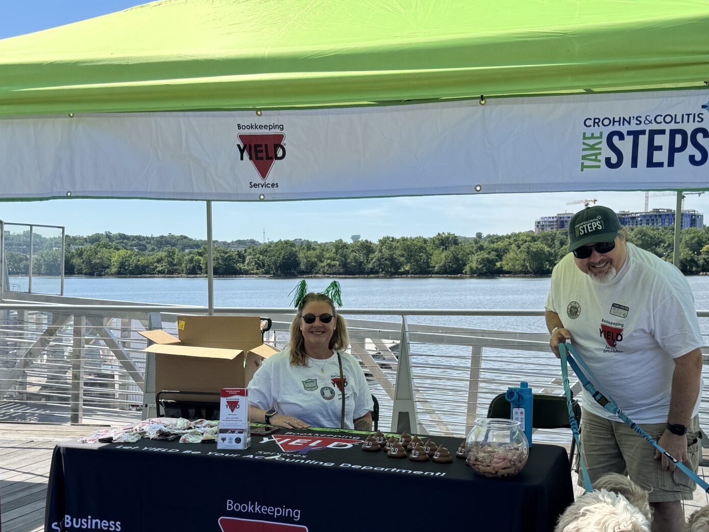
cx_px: 343
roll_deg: +1.0
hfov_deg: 42.9
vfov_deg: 32.5
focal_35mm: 44
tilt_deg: -6.2
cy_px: 369
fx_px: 901
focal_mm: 6.76
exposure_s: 1/3413
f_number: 1.78
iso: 80
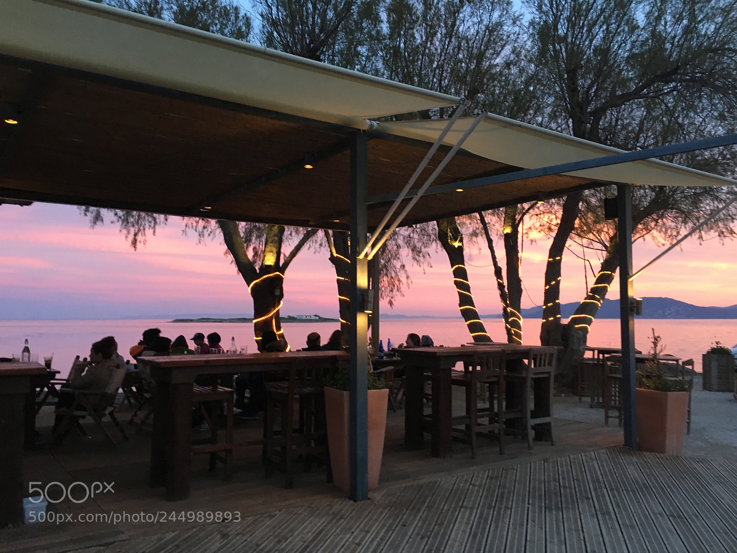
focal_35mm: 29
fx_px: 617
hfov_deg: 61.7
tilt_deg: +5.1
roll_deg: +0.3
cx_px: 368
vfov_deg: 48.2
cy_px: 276
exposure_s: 1/33
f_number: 2.2
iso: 125
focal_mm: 4.15
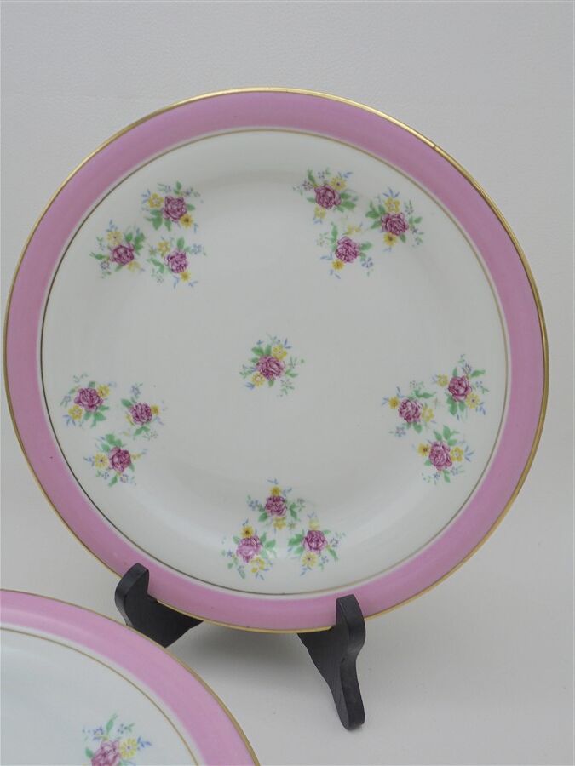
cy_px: 383
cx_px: 288
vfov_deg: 49.0
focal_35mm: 38
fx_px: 842
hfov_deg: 37.7
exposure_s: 1/50
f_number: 4.2
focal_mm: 6.9
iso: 100
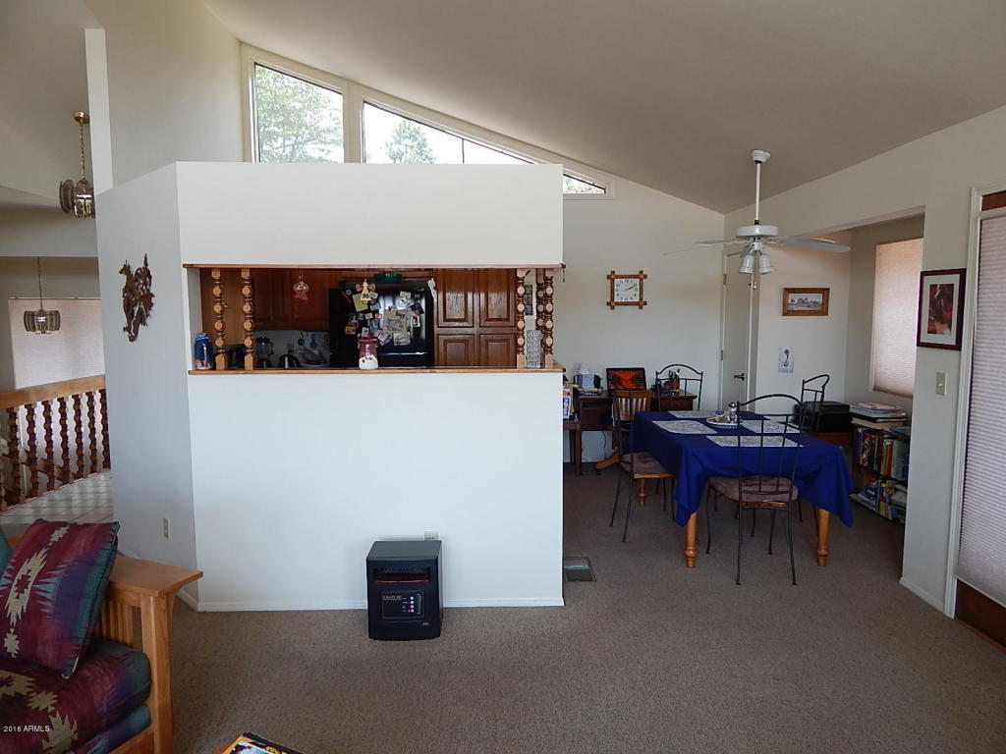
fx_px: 668
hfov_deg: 73.9
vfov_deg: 58.9
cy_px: 377
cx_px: 503
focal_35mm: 23
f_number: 3
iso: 125
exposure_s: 1/40
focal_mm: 4
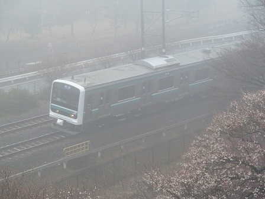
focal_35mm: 128
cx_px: 132
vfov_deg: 11.6
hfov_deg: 15.4
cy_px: 100
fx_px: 980
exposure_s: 1/200
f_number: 4.4
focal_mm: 21
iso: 400
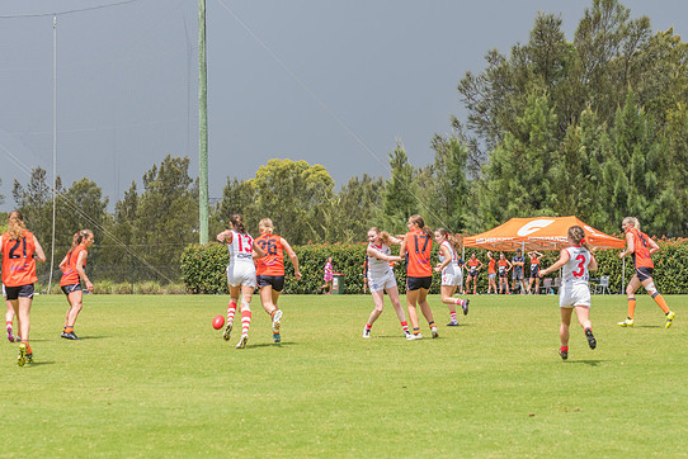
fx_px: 2620
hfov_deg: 15.0
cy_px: 207
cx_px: 309
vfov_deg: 10.0
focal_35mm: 137
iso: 800
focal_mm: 120
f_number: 9
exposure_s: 1/1250
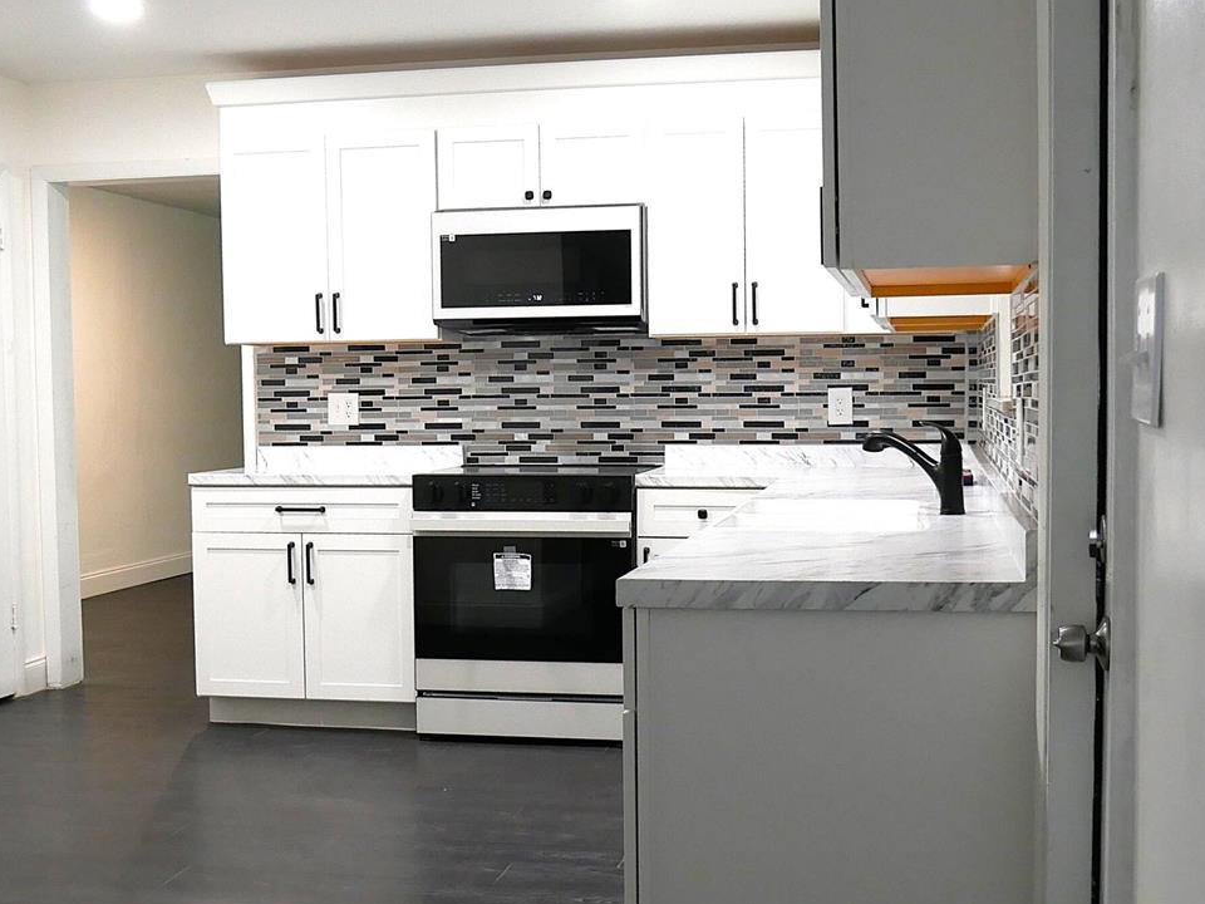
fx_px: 1392
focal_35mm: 40
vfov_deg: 35.9
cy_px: 490
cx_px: 615
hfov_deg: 46.8
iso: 800
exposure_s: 1/60
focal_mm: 12
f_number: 3.5
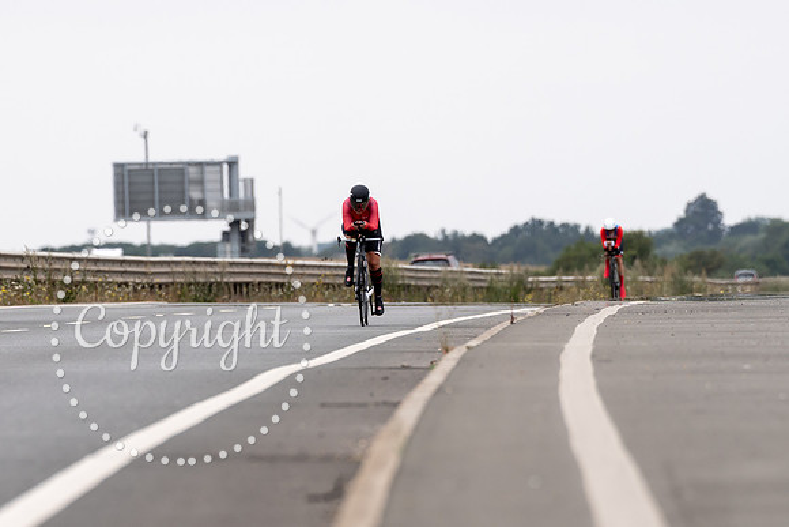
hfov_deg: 4.3
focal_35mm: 480
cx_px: 342
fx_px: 10530
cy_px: 472
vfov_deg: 2.9
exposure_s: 1/800
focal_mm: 200
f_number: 3.5
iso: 100
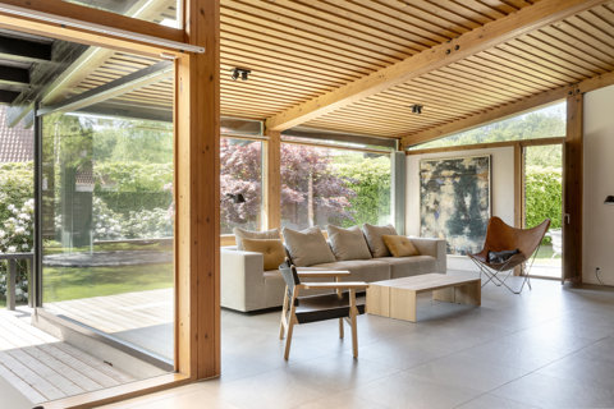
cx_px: 307
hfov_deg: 58.7
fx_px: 546
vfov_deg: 41.1
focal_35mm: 32
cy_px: 204
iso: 100
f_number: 11
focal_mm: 32
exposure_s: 1/4
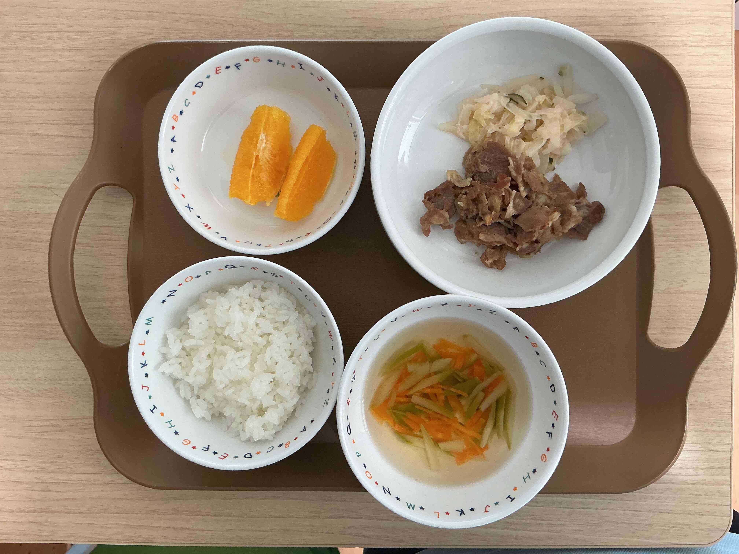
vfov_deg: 48.2
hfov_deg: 61.7
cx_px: 370
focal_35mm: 29
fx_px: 619
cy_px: 277
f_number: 1.8
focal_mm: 3
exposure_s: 1/60
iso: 80
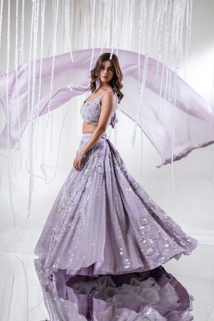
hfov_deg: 27.0
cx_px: 107
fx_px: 446
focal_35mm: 50
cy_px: 160
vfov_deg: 39.6
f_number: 1.3
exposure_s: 1/160
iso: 125
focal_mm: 50
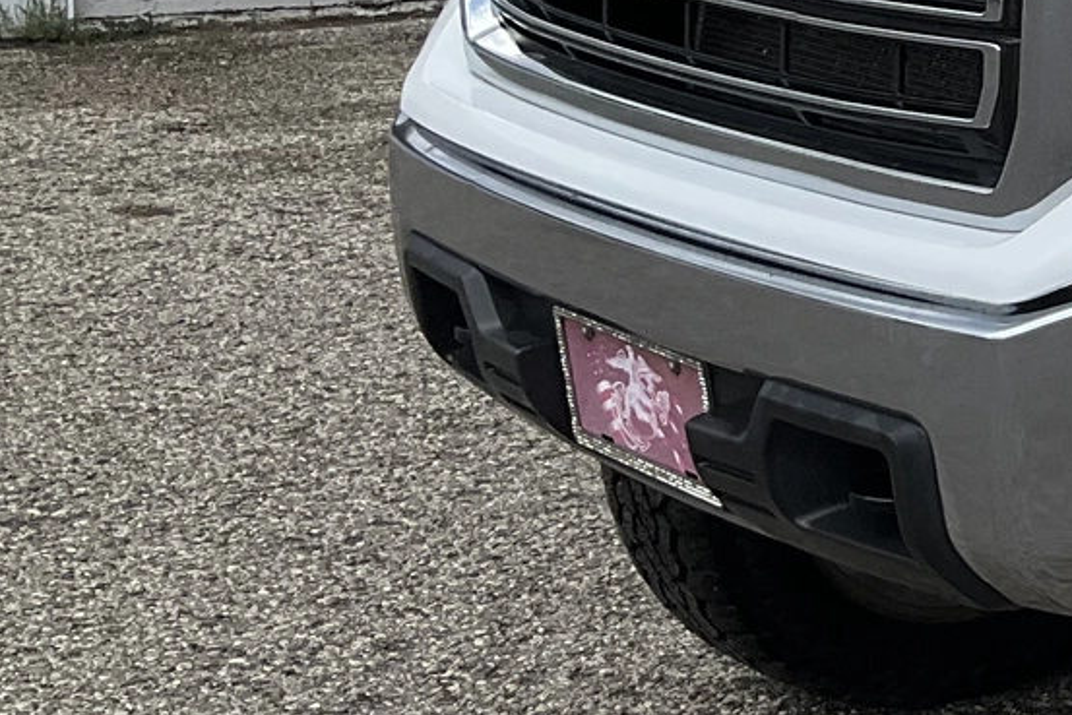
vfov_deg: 12.4
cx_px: 1875
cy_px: -47
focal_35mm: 109
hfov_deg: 16.1
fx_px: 3246
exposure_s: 1/2538
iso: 25
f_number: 1.8
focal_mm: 3
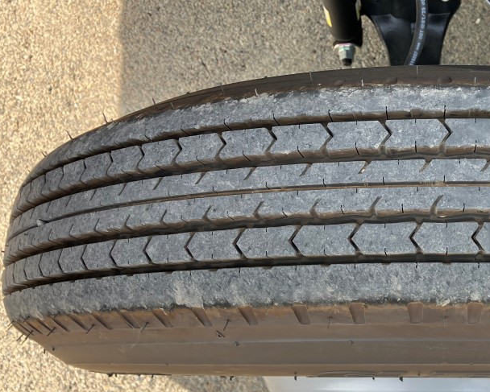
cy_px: 206
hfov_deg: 38.7
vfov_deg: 32.8
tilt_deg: -75.0
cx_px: 397
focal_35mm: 46
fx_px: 667
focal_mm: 3.99
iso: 25
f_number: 1.8
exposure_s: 1/207
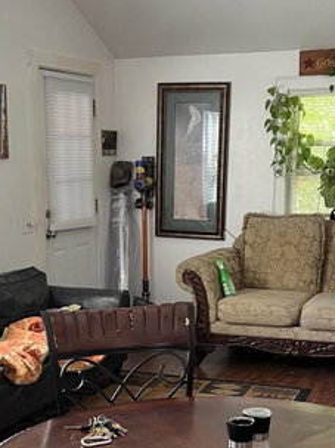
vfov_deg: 29.1
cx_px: 152
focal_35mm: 66
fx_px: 852
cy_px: 318
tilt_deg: -9.7
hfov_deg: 22.2
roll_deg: +1.9
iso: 160
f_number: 1.5
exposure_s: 1/60
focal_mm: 5.7
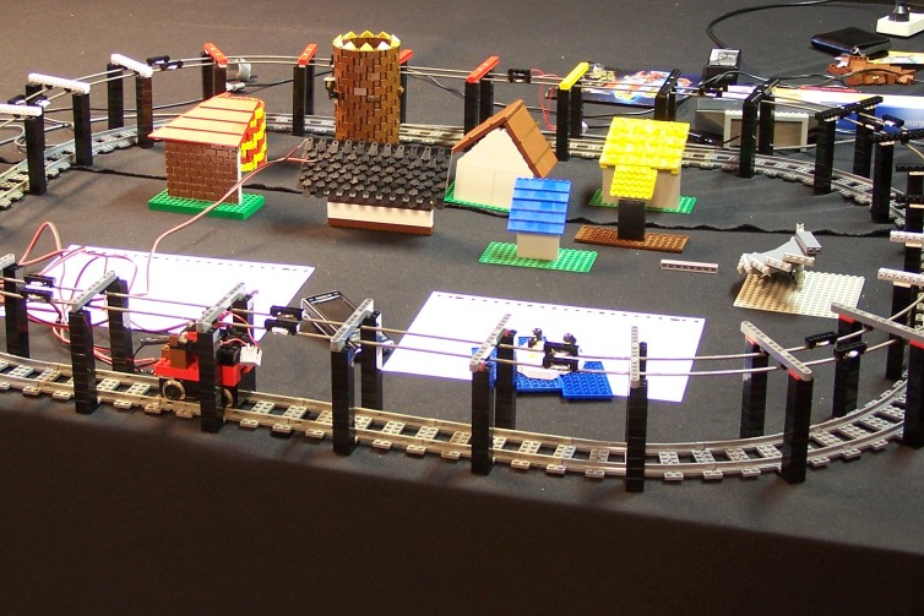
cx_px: 436
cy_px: 220
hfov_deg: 28.1
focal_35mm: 72
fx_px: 1848
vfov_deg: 18.9
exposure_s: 1/2
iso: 80
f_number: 3
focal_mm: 8.5
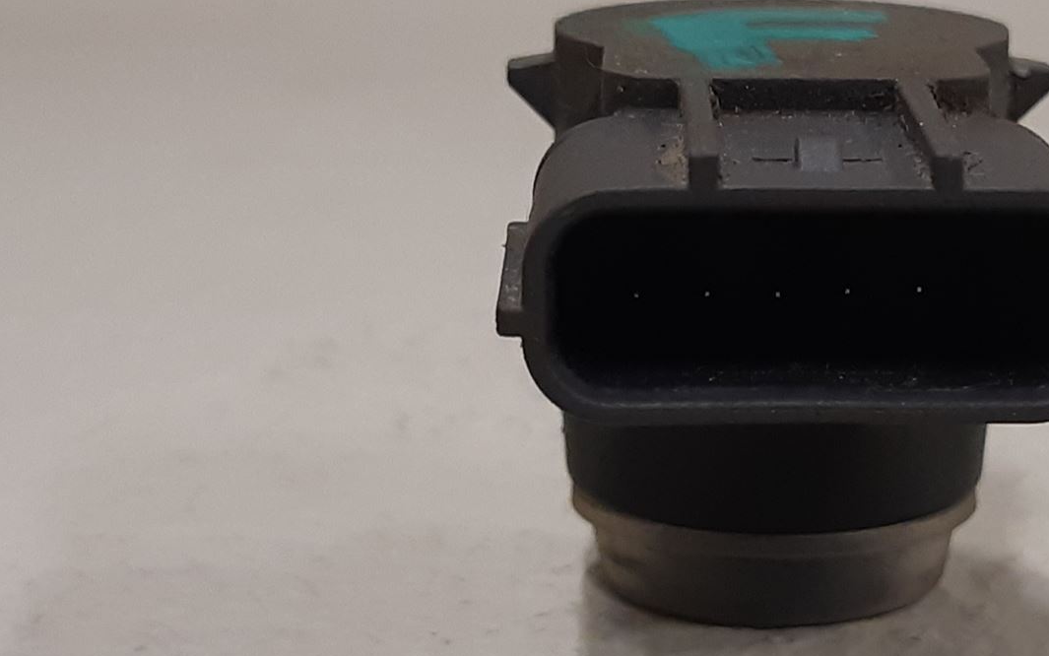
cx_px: 787
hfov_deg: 37.3
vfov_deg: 24.4
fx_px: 1515
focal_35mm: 53
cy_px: 330
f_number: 1.7
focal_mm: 3.93
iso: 125
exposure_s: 1/50
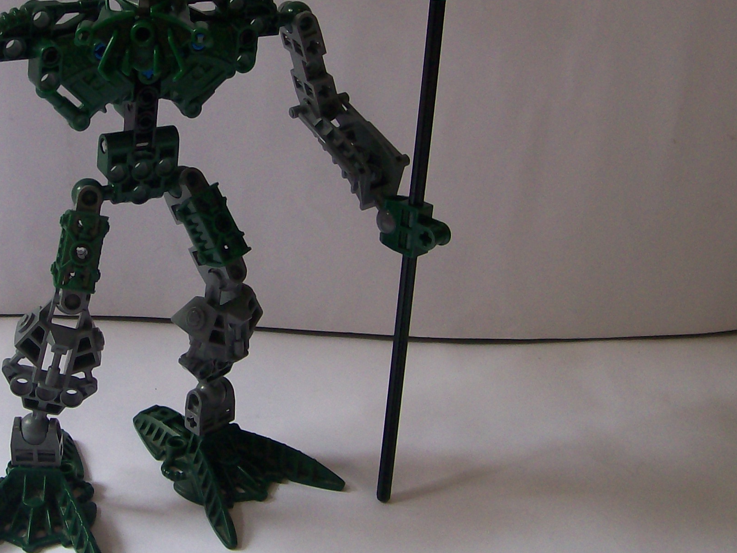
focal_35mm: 69
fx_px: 1469
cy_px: 198
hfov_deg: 27.5
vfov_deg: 21.2
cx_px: 127
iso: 80
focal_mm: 6
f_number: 2.7
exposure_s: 1/86.1
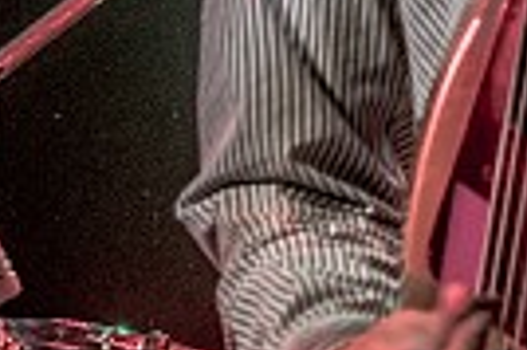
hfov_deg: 1.6
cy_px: -405
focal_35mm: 1290
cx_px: 960
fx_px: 18861
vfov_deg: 1.1
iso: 1600
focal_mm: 160
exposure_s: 1/100
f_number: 5.6
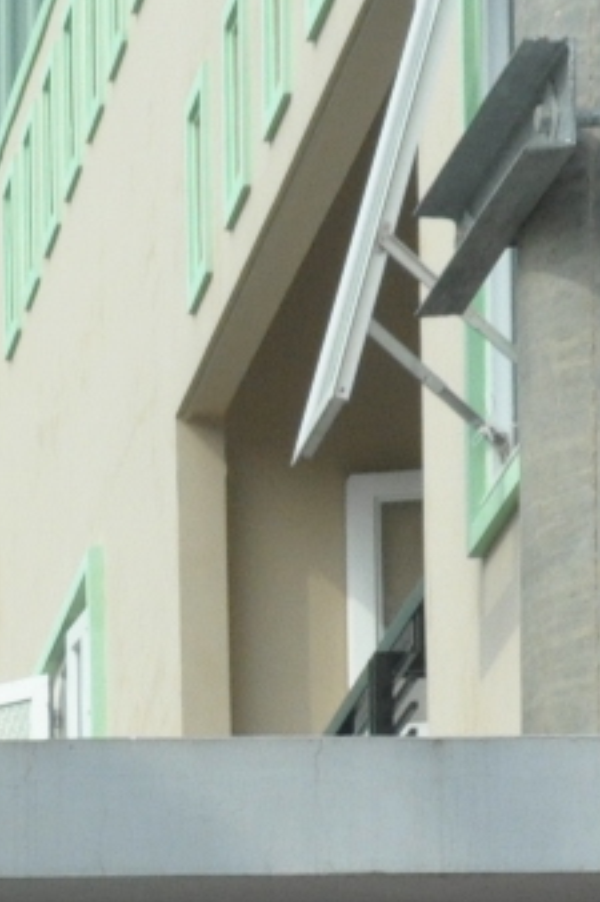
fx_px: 7607
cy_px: 1764
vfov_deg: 6.6
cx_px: -1109
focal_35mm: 304
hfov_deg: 4.4
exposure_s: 1/500
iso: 800
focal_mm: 32
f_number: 11
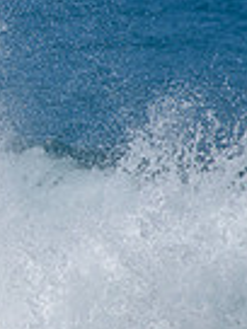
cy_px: 151
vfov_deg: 1.0
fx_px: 19484
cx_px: -259
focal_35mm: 2048
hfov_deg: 0.7
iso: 125
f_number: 5.6
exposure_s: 1/2000
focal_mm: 500
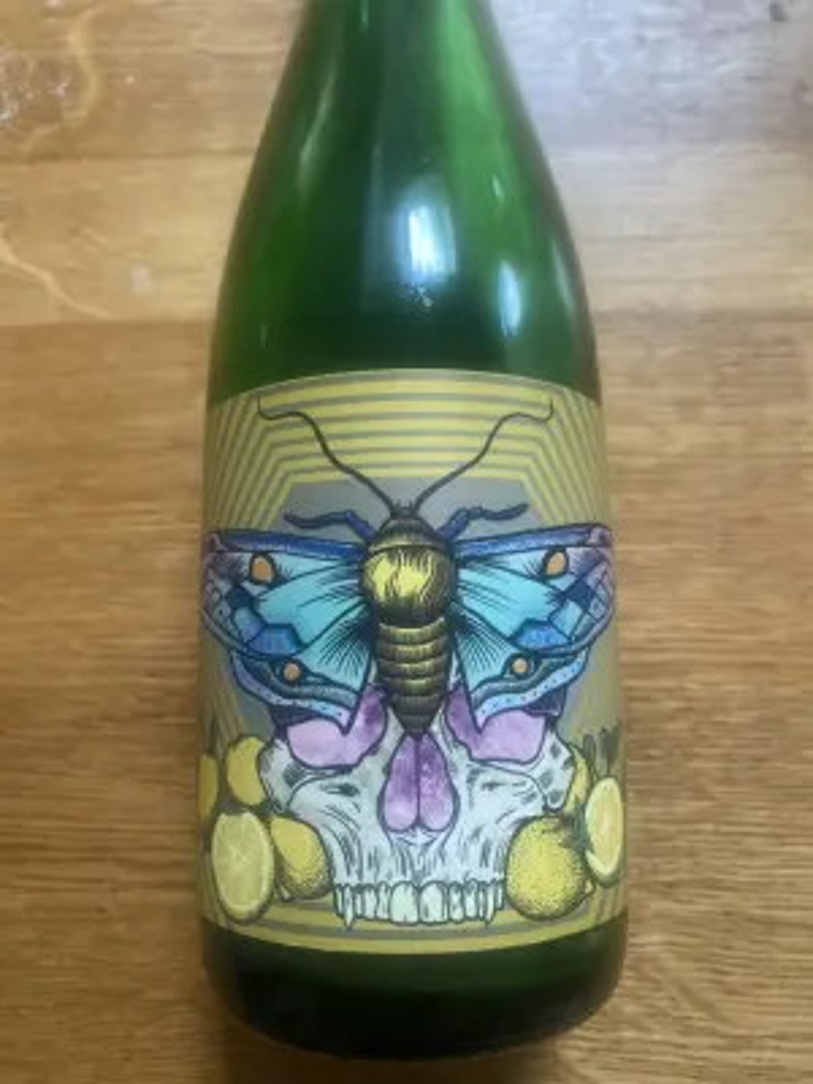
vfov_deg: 69.4
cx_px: 406
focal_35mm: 25
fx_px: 783
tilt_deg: -81.8
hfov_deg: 54.9
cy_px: 542
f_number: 1.8
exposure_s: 1/121
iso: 125
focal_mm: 4.25
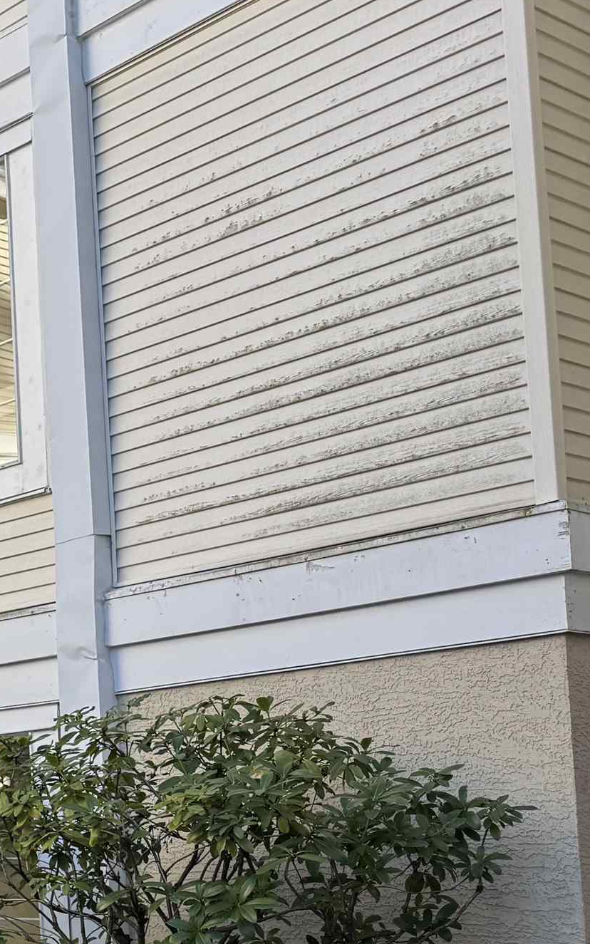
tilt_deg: +3.2
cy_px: 790
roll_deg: +2.2
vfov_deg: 33.3
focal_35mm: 59
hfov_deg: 17.5
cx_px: -495
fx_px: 1518
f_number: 1.78
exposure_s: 1/912
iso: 80
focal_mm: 6.76
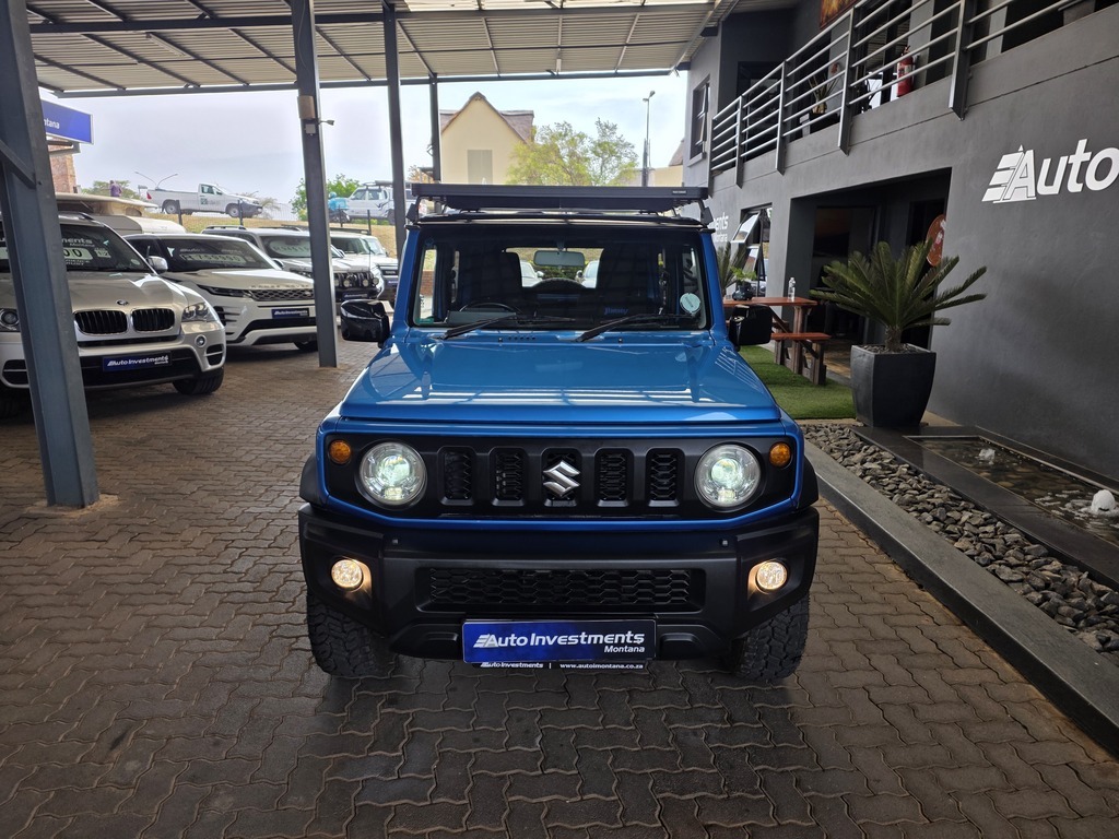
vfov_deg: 58.9
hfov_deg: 73.9
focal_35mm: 23
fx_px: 744
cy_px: 420
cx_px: 560
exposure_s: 1/1228
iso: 80
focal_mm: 6.25
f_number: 1.7
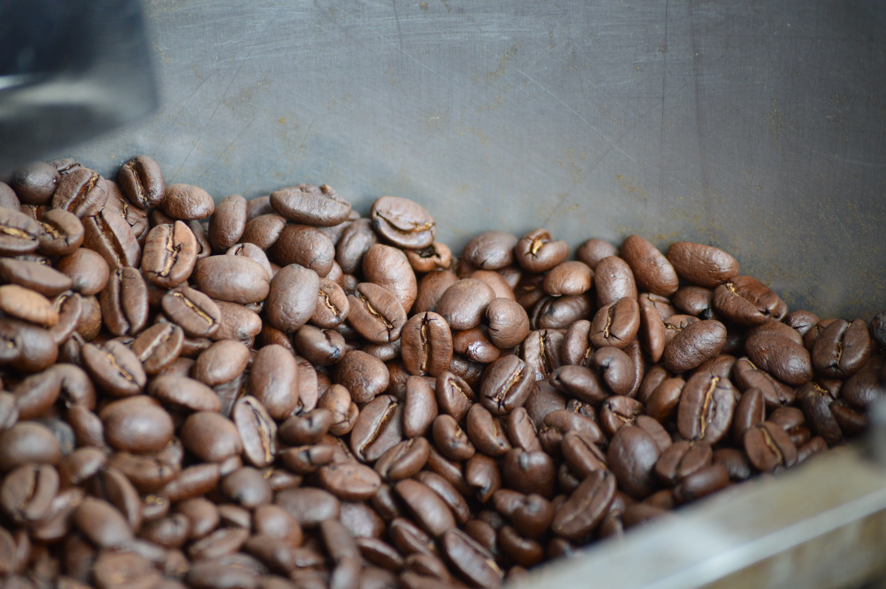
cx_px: 443
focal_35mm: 202
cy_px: 294
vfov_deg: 6.8
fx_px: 4979
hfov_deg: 10.2
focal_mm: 135
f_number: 5
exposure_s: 1/100
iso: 800
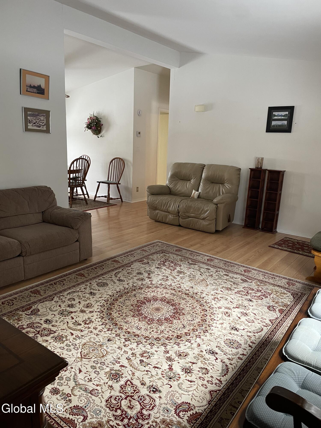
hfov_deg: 53.1
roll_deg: -2.1
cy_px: 214
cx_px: 160
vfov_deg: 67.3
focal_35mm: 26
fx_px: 321
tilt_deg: -13.4
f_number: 1.6
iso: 160
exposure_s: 1/60
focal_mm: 4.2
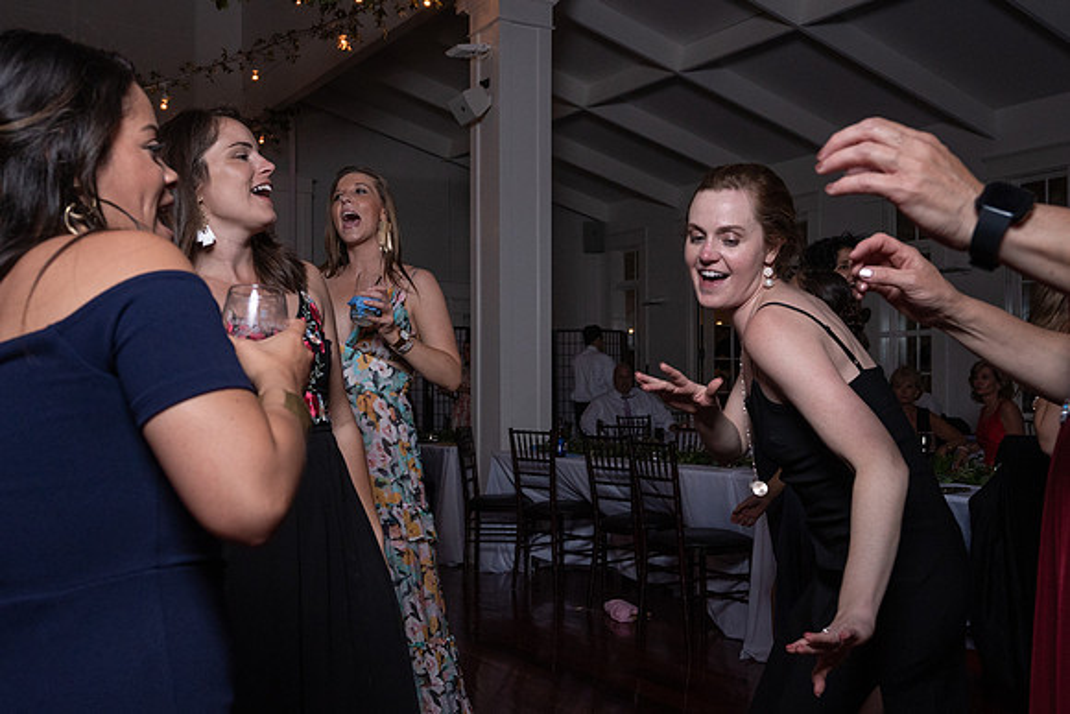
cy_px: 372
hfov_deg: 52.6
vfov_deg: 36.5
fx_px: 1081
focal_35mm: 36
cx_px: 481
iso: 2000
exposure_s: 1/200
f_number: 5.6
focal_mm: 27
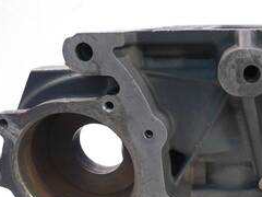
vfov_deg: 28.4
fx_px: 363
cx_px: 238
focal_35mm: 48
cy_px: 196
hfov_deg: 37.0
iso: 1600
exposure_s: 1/60
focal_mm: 12
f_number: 3.5
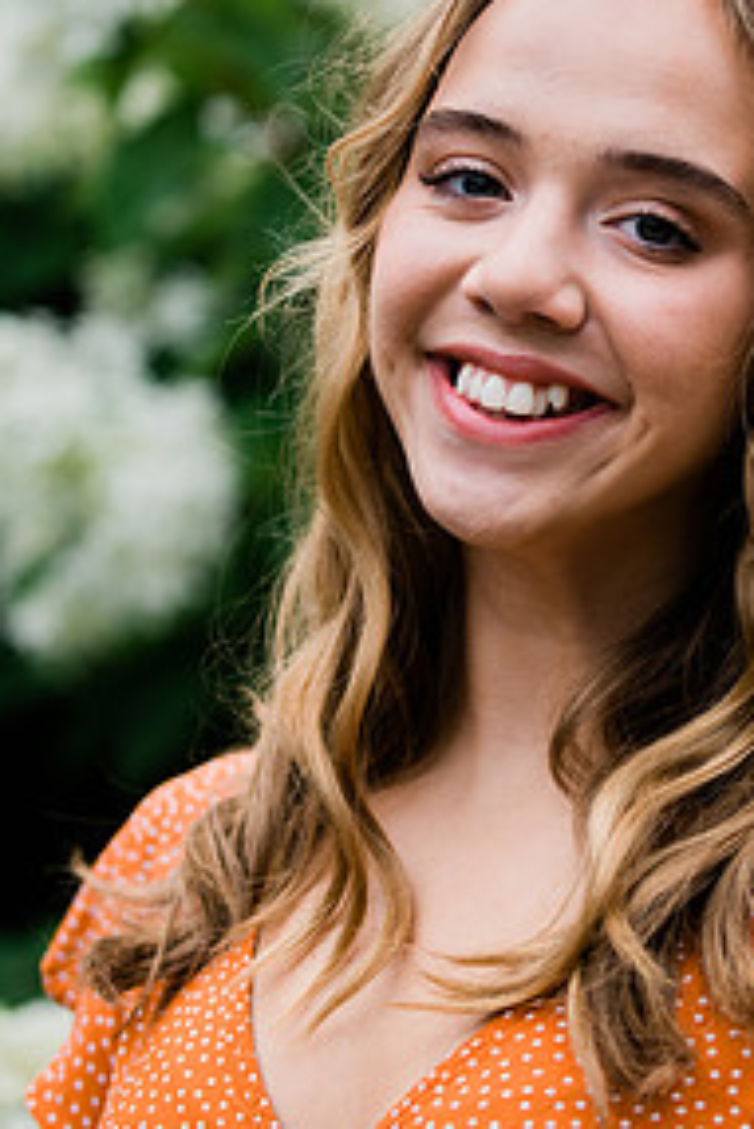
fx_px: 3451
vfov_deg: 18.6
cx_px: 584
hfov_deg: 12.4
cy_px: 482
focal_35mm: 110
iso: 320
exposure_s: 1/500
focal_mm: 70
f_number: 2.8
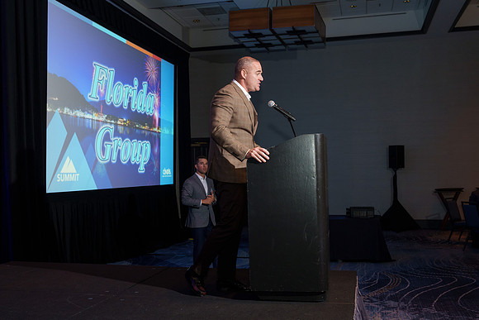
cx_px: 240
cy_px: 160
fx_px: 513
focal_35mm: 39
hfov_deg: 50.0
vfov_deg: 34.6
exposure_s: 1/60
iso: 1000
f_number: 5
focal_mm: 38
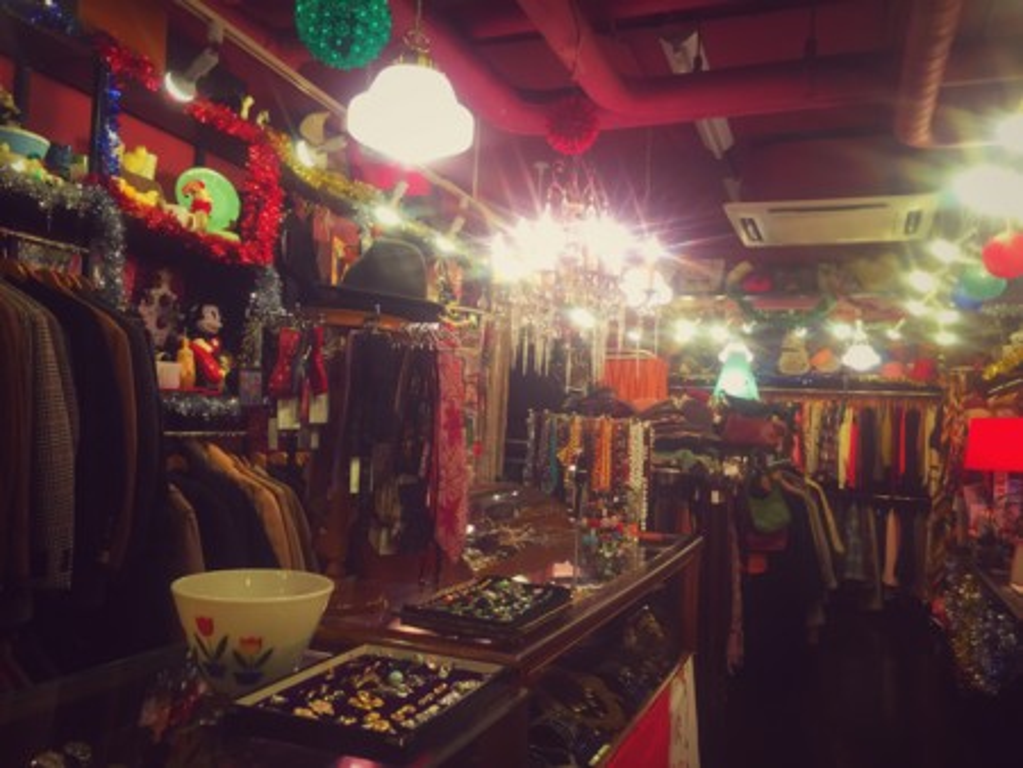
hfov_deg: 61.6
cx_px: 512
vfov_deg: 48.3
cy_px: 384
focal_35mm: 29
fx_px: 857
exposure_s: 1/30
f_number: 2.2
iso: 40
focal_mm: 4.15
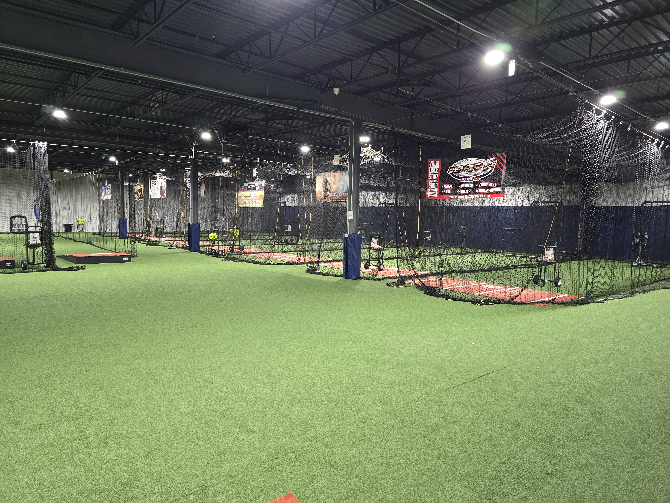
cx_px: 335
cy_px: 252
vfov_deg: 58.9
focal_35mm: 23
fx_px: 445
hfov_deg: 73.9
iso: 640
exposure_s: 1/120
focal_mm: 6.3
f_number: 1.7
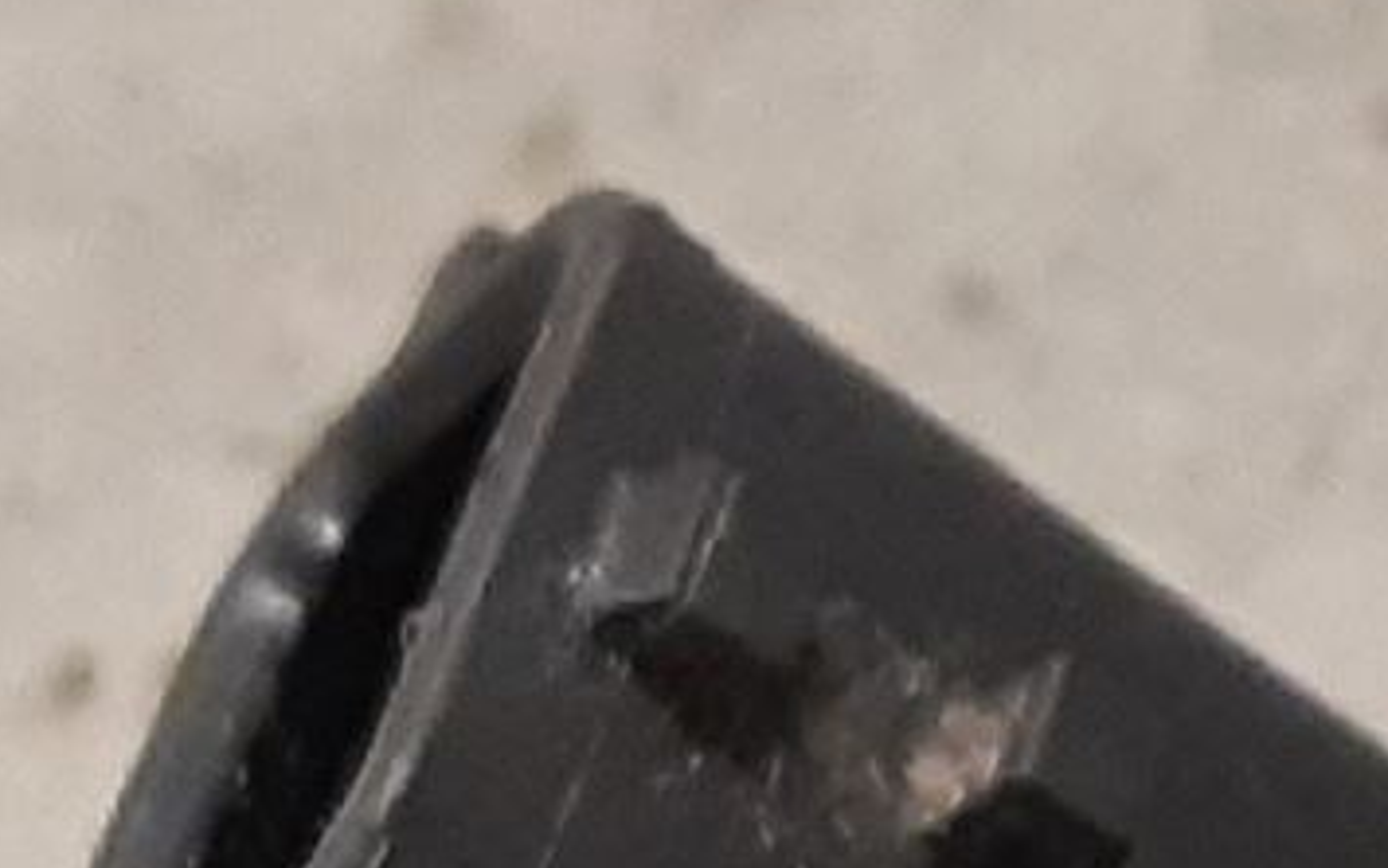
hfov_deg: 12.7
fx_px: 6016
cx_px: 1908
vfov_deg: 8.1
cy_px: 1134
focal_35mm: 159
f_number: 1.7
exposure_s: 1/50
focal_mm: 3.93
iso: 250
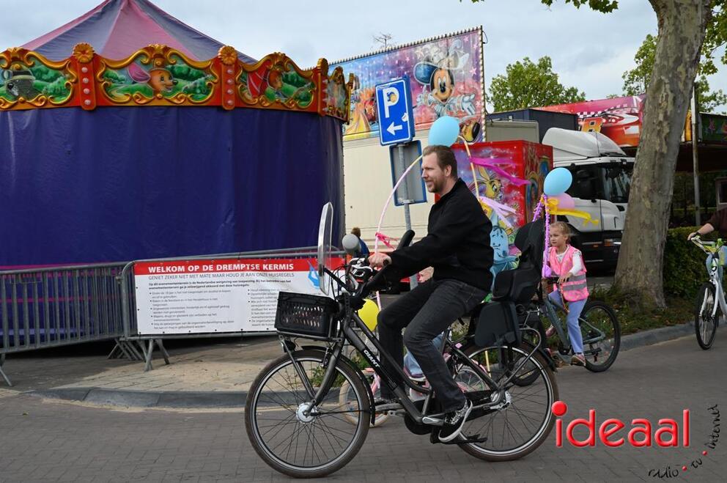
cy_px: 242
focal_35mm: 52
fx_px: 1049
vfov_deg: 25.9
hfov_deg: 38.2
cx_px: 364
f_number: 11
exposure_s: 1/400
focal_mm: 52
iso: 1250
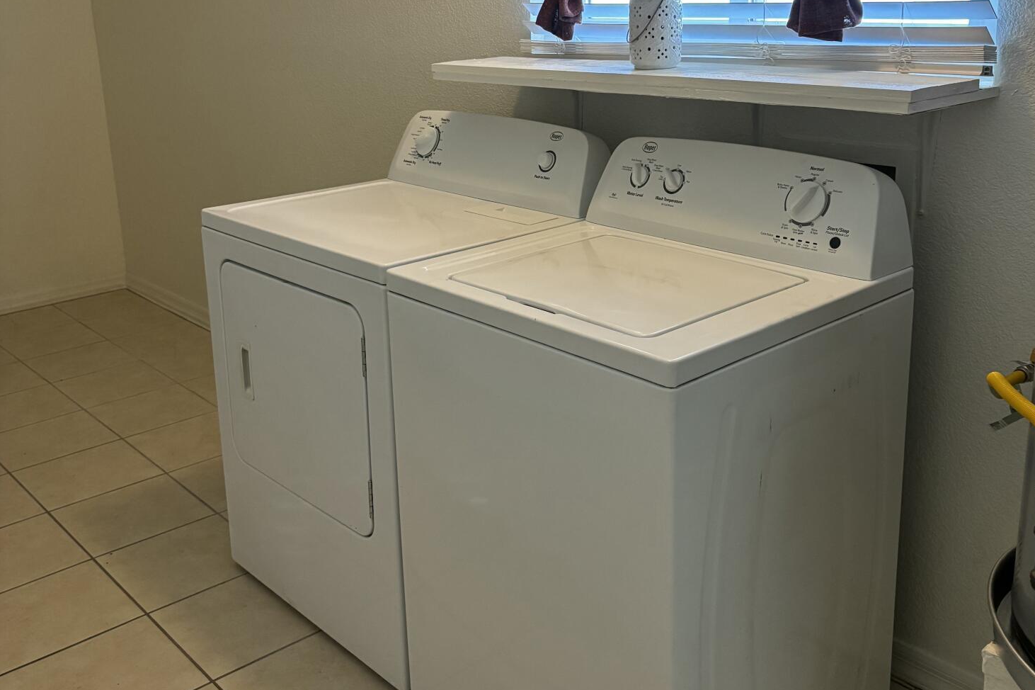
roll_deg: +2.3
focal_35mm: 37
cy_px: 247
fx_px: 1063
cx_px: 529
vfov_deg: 35.7
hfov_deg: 51.9
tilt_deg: -13.6
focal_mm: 5.96
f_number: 1.6
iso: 250
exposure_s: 1/60
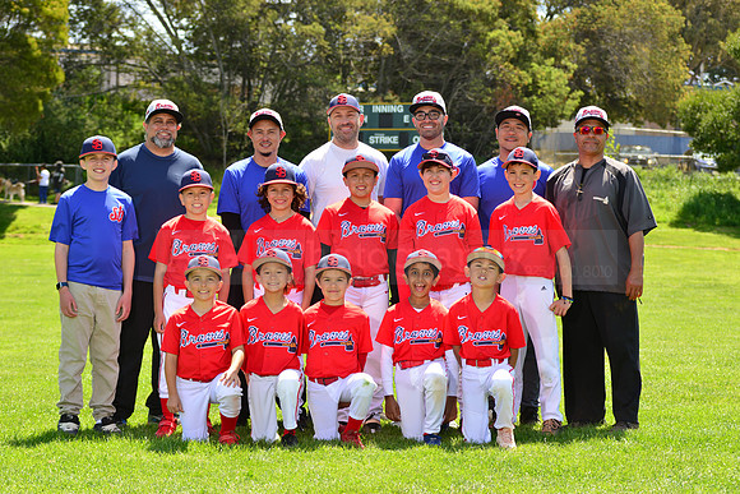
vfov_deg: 14.4
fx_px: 1953
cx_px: 370
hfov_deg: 21.5
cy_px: 247
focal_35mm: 95
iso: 200
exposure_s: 1/250
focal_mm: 95
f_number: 8
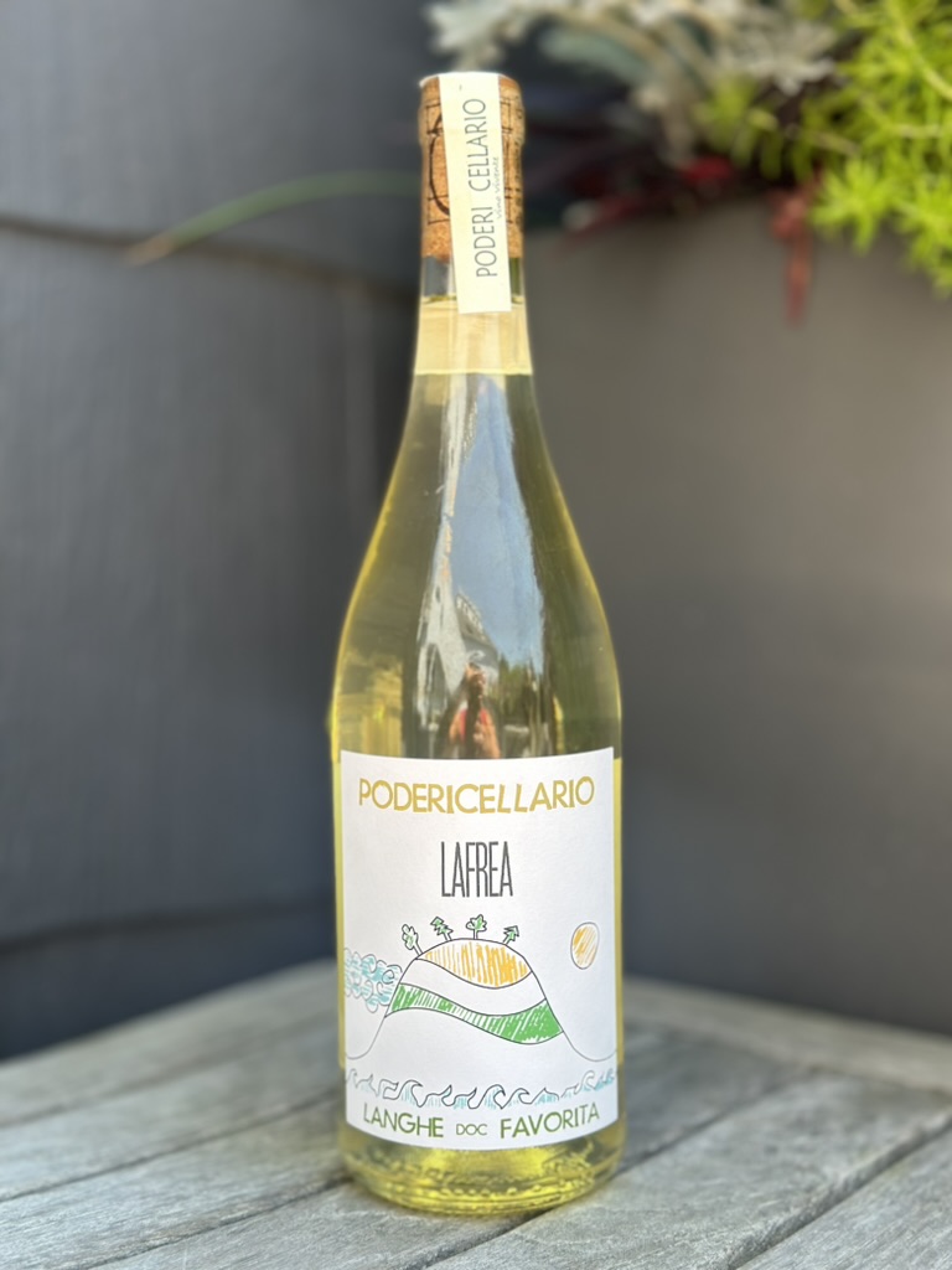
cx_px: 476
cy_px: 635
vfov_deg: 39.7
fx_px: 1760
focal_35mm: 48
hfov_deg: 30.3
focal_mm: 6.86
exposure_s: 1/480
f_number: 1.78
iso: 80
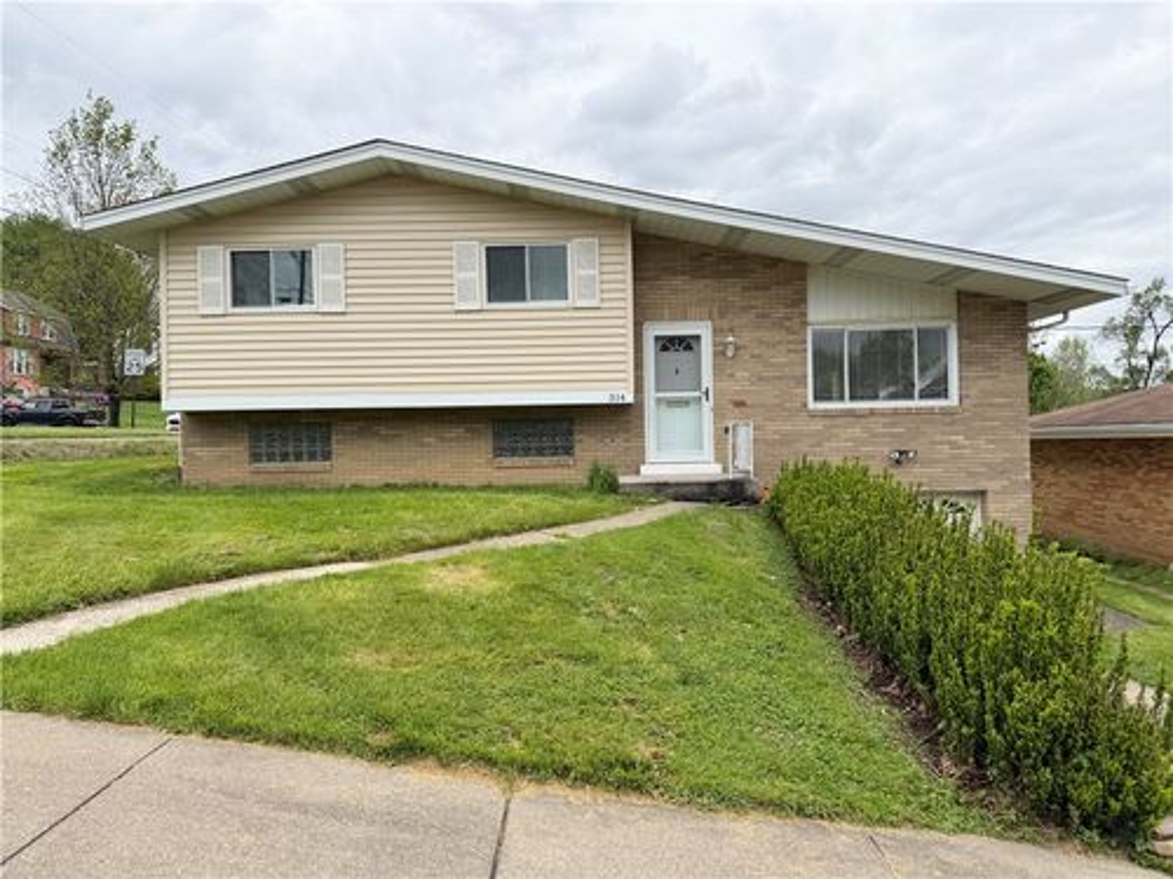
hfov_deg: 71.6
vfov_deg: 56.8
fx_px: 813
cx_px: 586
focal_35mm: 24
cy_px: 440
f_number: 1.78
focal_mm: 6.76
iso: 80
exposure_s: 1/1689
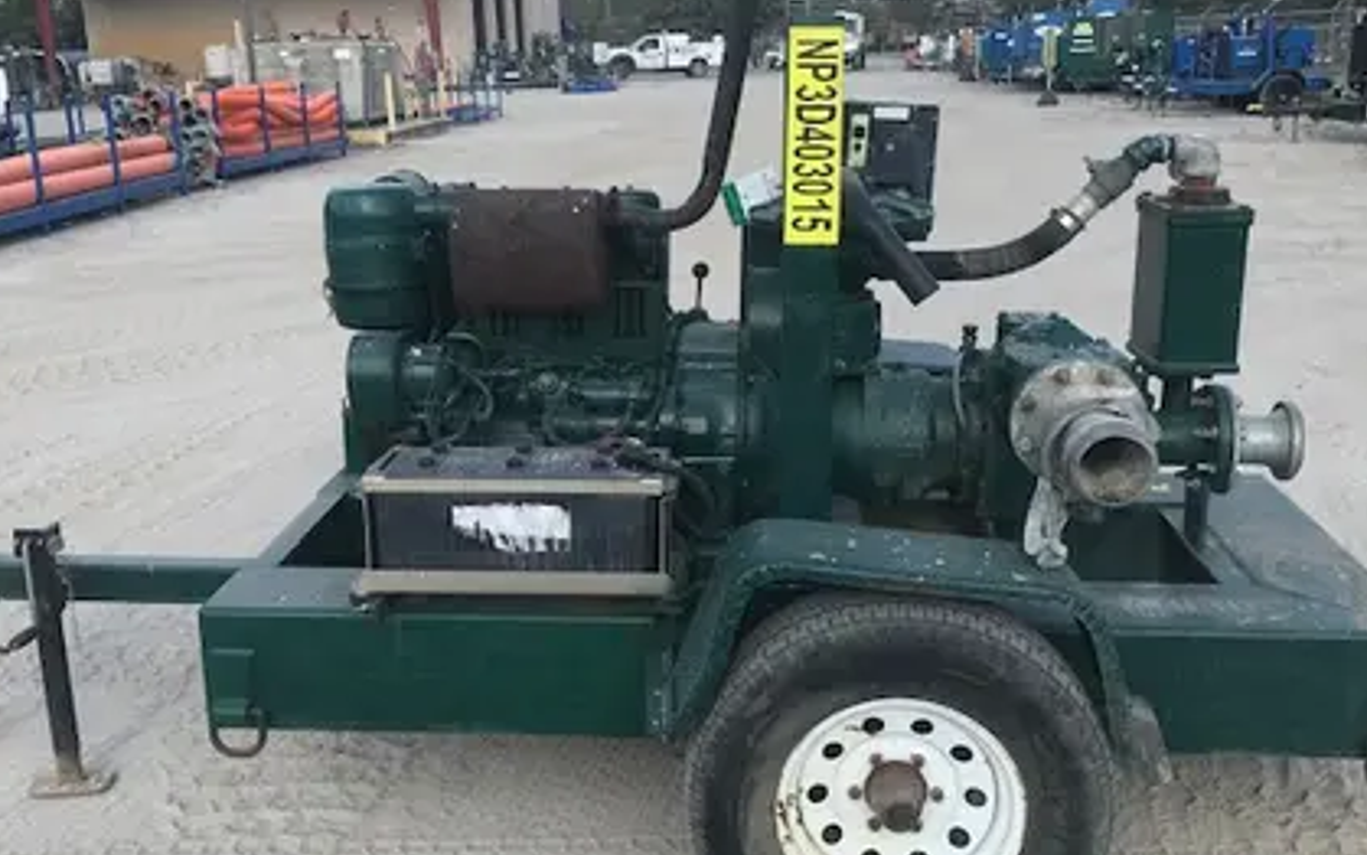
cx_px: 659
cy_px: 429
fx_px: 1453
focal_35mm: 39
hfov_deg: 50.4
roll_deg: +3.8
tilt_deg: -12.3
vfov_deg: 32.8
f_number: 1.8
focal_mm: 3.99
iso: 20
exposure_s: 1/1076
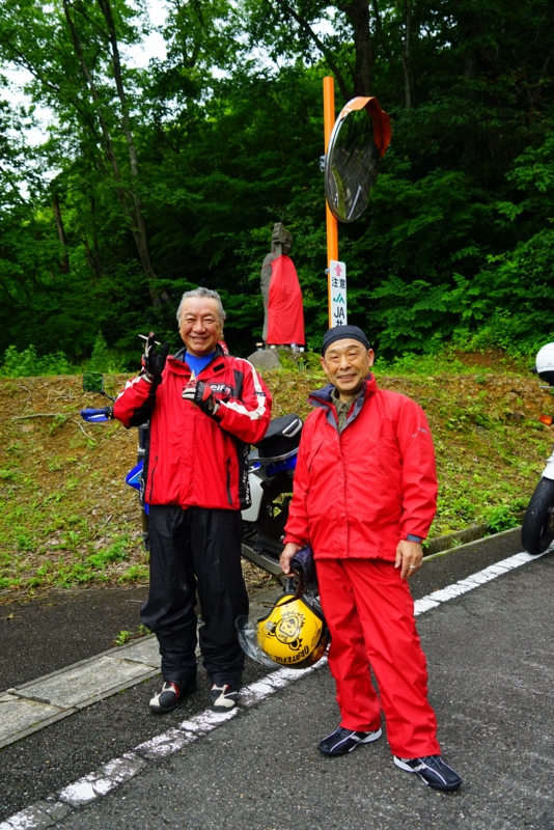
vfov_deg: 58.7
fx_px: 738
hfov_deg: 41.1
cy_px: 415
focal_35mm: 32
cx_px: 277
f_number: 4.5
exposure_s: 1/60
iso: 100
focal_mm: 32
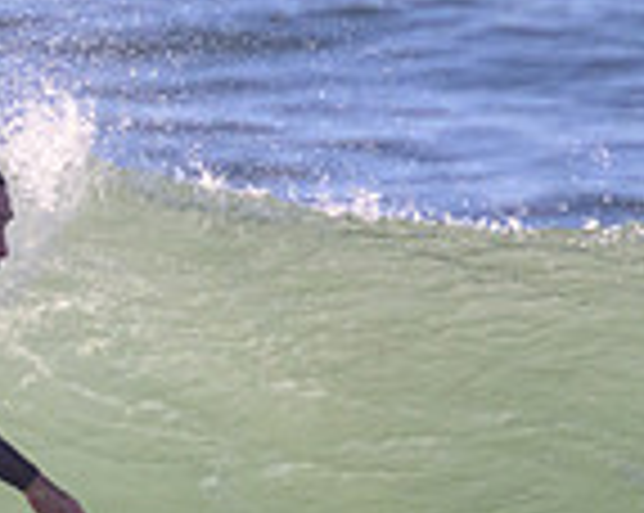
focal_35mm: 3056
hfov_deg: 0.6
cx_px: -81
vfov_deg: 0.5
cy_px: 578
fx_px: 58168
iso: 1800
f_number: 11
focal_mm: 800
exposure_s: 1/2000
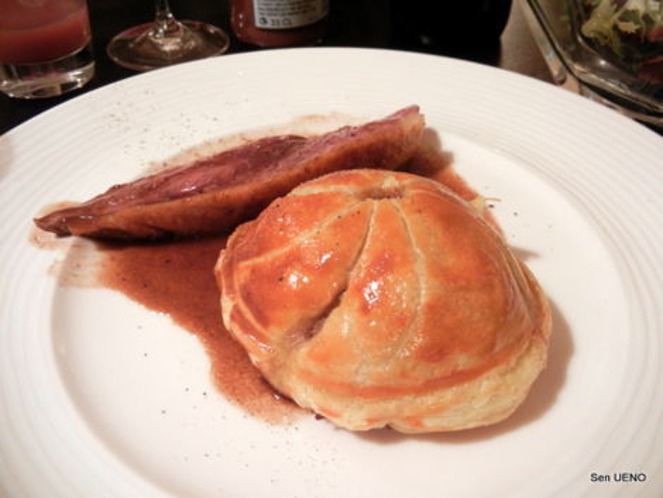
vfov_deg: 46.8
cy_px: 249
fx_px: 575
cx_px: 332
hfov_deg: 59.9
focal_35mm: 30
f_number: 3.5
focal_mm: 5.4
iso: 400
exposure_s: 1/7
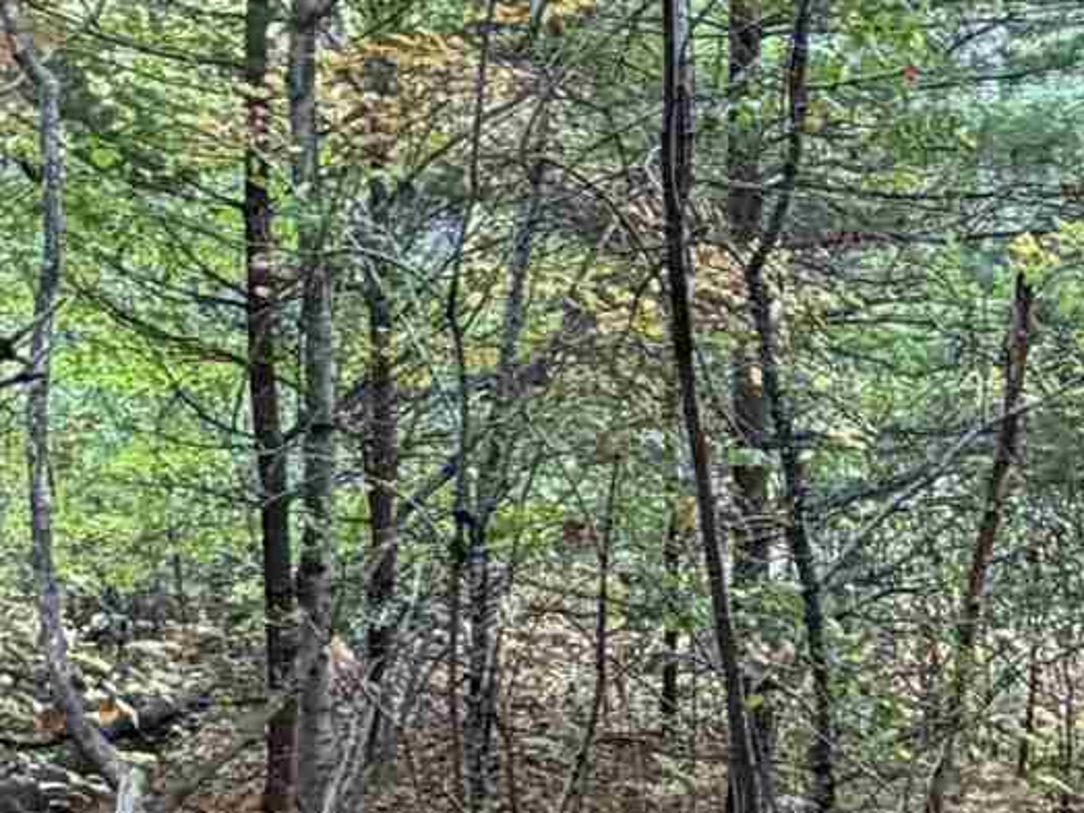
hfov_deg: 23.8
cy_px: 496
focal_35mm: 82
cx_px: 695
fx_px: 2568
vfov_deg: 18.0
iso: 320
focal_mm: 2.22
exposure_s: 1/85
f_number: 2.2
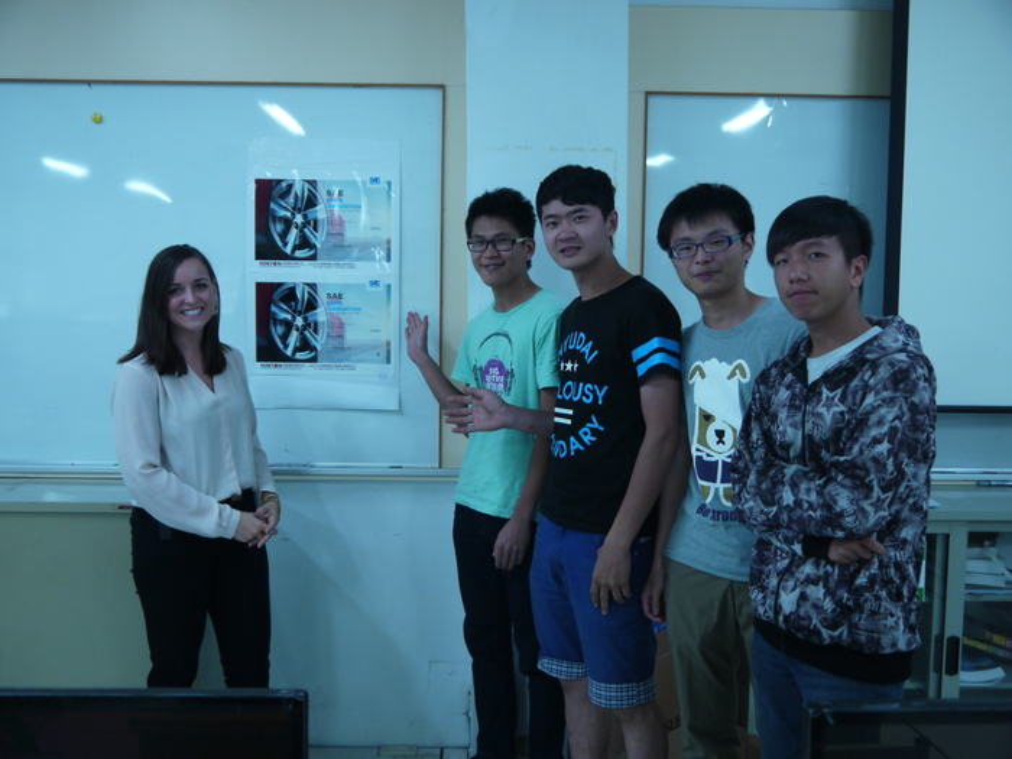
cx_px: 506
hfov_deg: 46.8
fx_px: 1169
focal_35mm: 40
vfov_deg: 36.0
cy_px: 380
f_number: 4.2
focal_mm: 20
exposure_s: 1/60
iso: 500
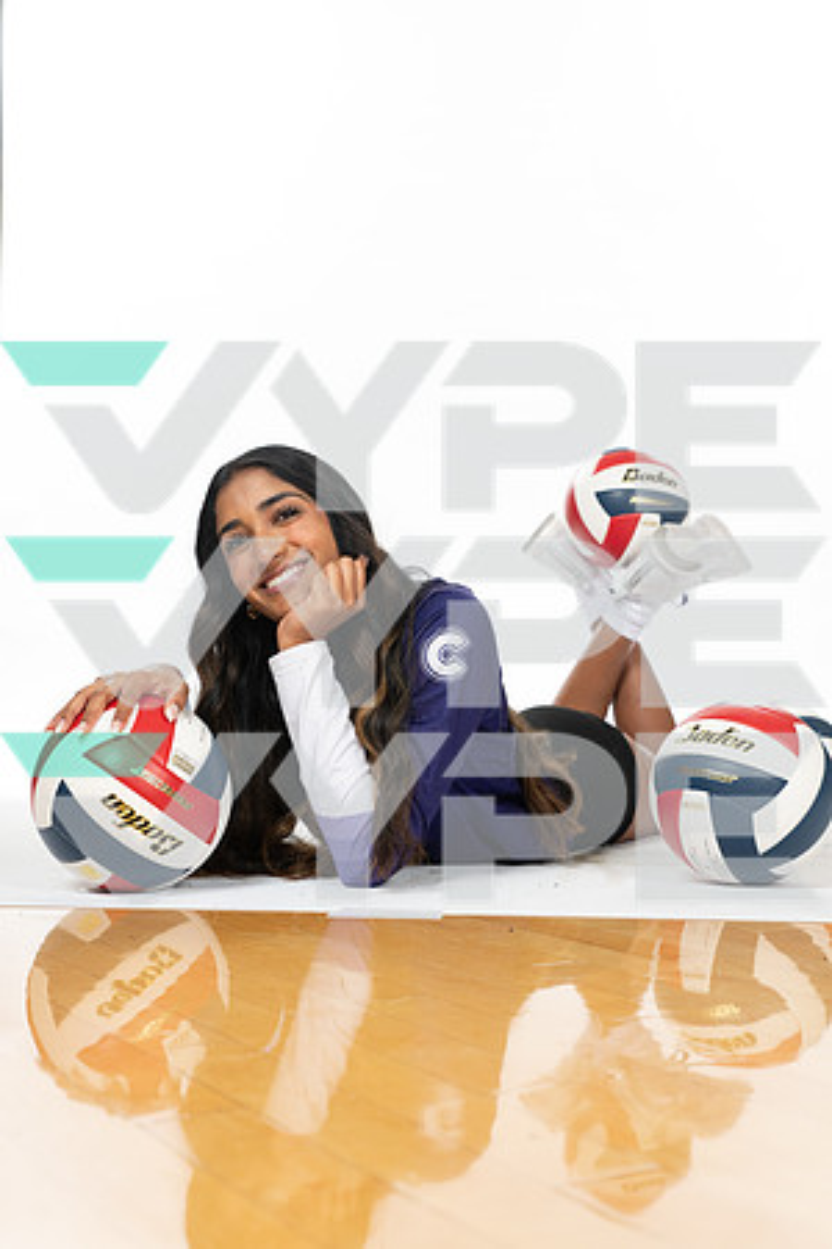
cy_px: 624
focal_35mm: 46
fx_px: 1595
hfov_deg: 29.2
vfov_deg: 42.7
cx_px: 416
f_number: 7.1
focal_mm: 46
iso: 800
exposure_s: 1/320
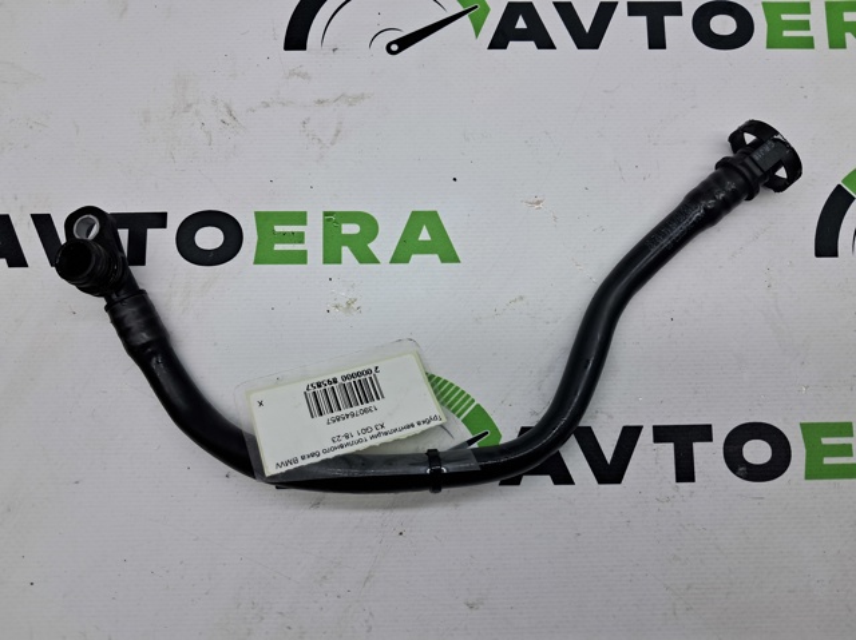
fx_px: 667
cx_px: 428
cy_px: 320
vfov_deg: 51.3
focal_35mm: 27
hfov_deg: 65.4
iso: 50
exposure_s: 1/120
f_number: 1.8
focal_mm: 4
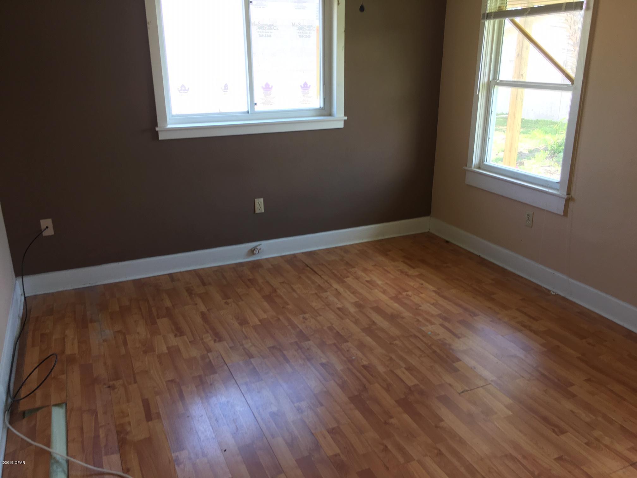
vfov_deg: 48.2
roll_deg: -0.1
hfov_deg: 61.7
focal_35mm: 29
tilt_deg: -18.8
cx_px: 318
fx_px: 534
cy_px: 239
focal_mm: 4.15
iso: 25
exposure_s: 1/40
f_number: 2.2
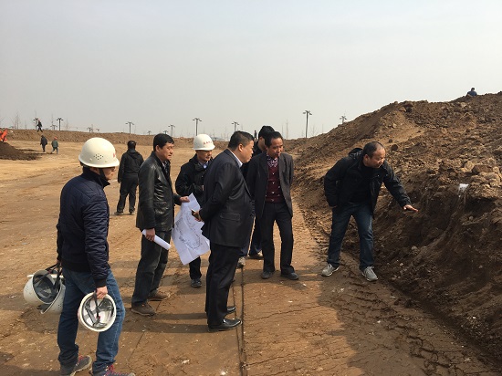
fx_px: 420
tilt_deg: -7.3
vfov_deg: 48.2
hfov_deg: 61.7
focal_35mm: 29
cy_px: 188
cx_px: 251
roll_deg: -2.3
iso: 25
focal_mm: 4.15
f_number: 2.2
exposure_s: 1/1183
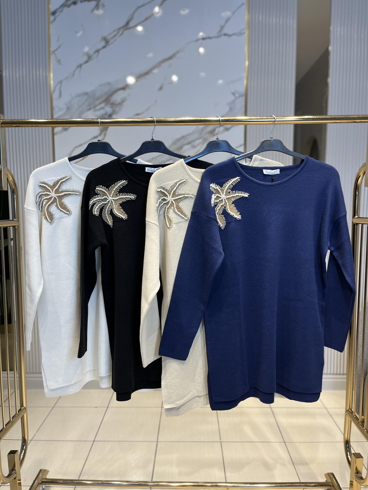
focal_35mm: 26
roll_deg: -0.1
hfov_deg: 53.1
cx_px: 184
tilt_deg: -6.0
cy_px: 245
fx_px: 369
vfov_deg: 67.3
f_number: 1.6
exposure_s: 1/122
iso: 40
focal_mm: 5.1
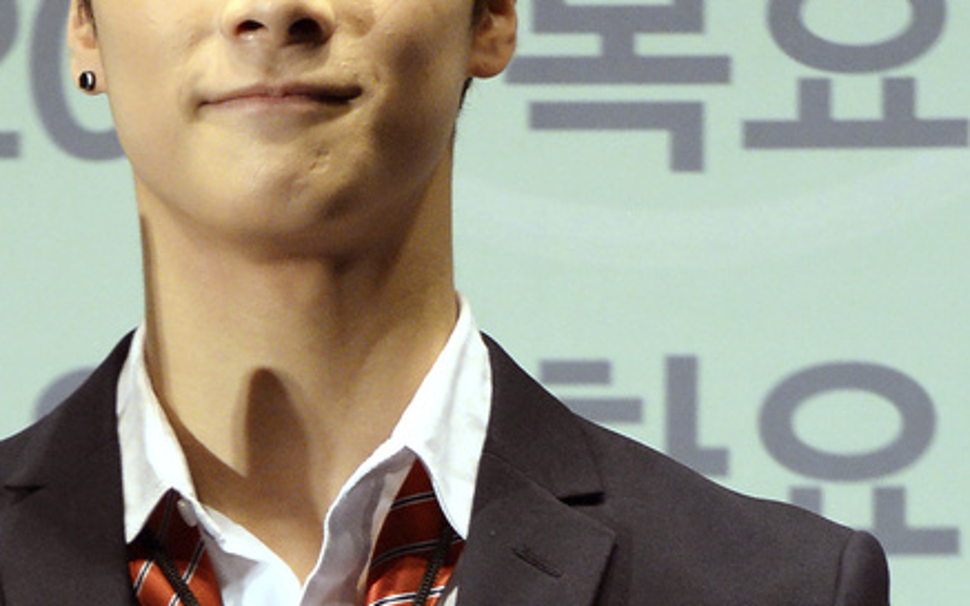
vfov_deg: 2.7
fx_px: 12635
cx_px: 269
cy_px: 352
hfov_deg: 4.4
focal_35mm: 478
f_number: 3.5
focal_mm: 200
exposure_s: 1/200
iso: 2000
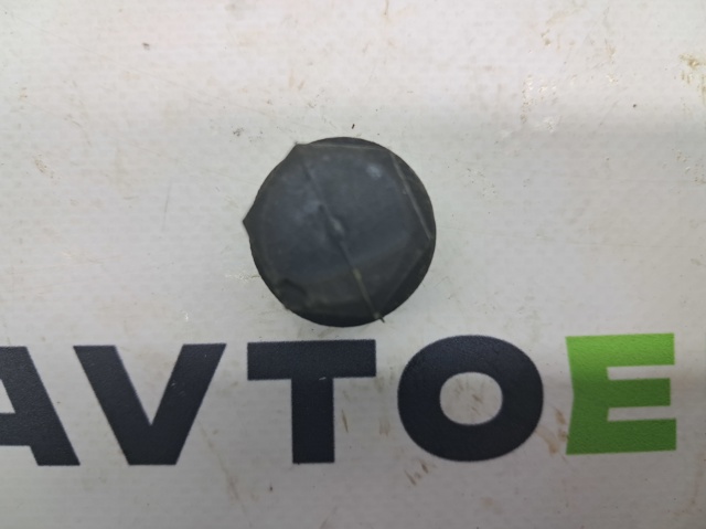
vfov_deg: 51.3
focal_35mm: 27
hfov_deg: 65.4
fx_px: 550
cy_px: 264
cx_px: 353
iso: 50
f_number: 1.8
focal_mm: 4
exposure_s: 1/50
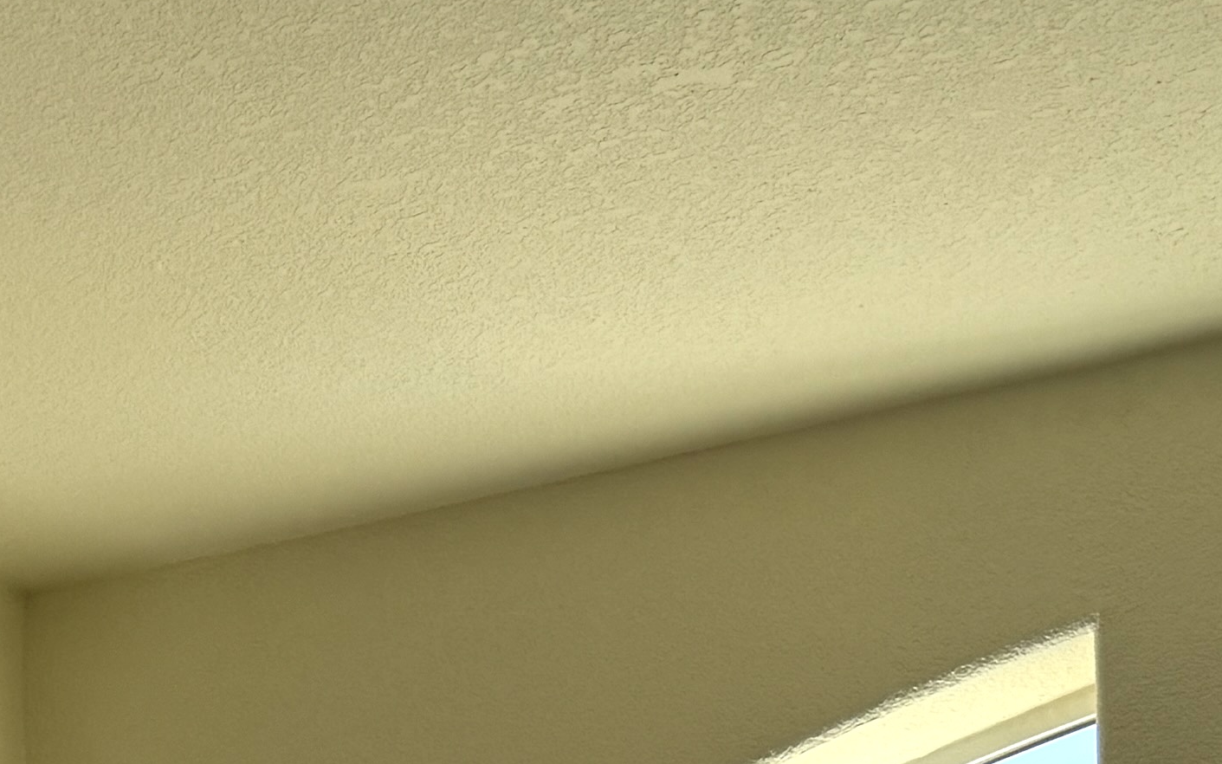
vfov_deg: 11.1
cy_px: 1722
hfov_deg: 20.2
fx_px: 3430
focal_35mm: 103
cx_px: 456
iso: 80
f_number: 1.78
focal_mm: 6.76
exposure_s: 1/2703
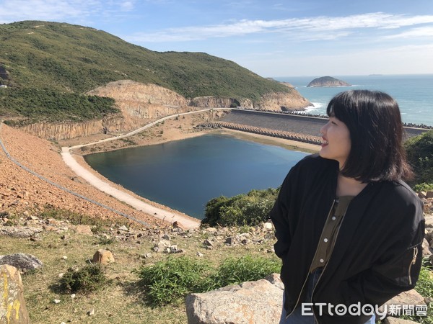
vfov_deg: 49.7
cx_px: 216
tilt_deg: -13.8
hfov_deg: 63.4
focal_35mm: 28
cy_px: 162
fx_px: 350
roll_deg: +0.9
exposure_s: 1/1499
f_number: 1.8
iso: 20
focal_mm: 3.99
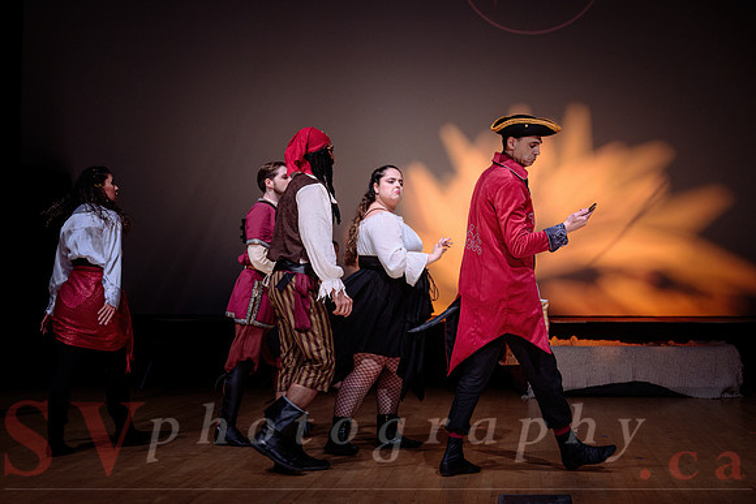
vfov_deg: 22.8
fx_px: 1253
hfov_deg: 33.6
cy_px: 275
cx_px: 361
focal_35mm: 60
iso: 800
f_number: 2.8
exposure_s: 1/320
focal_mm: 53
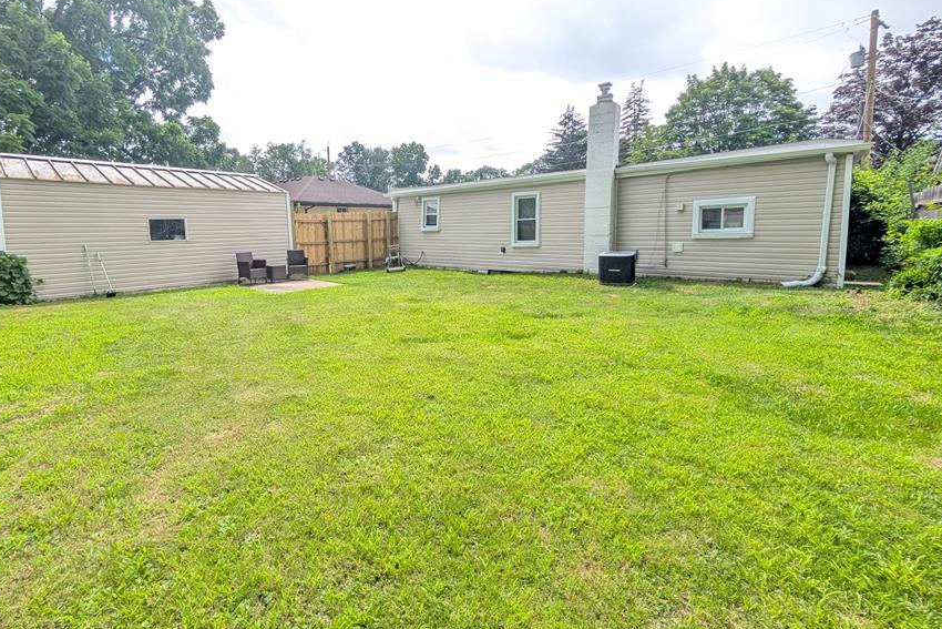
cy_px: 276
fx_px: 393
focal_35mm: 15
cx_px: 407
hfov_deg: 99.8
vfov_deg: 77.0
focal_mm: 2.02
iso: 54
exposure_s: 1/1395
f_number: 1.7
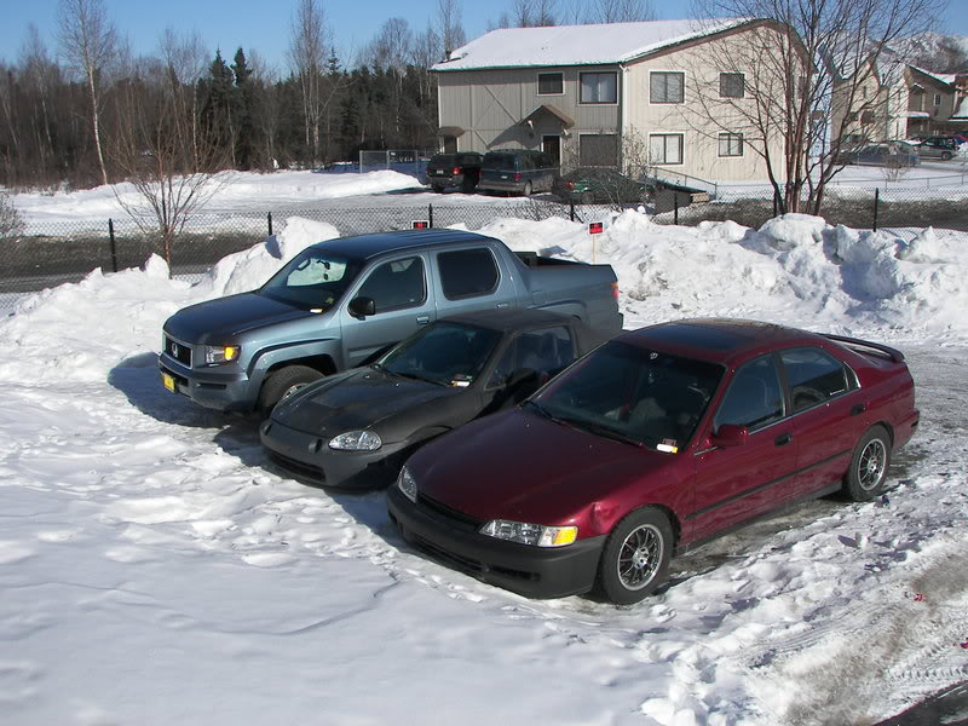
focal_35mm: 36
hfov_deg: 51.4
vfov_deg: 39.7
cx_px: 484
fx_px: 1007
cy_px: 363
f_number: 4
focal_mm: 6
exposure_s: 1/1000
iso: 50
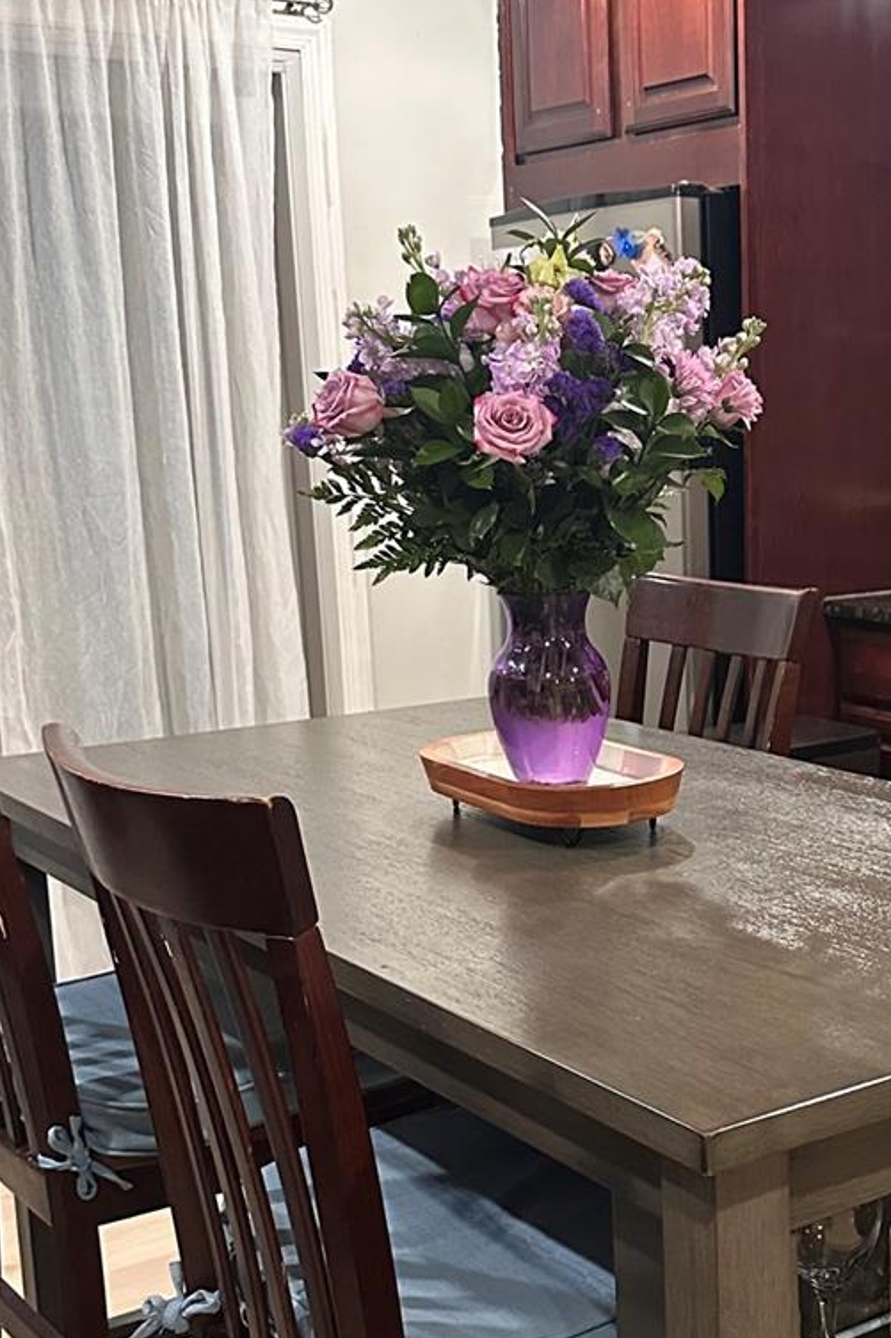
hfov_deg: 25.7
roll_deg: +0.1
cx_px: 781
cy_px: 778
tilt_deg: -10.2
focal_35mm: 51
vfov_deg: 38.8
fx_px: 1894
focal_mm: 6.86
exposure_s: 1/60
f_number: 1.78
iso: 640
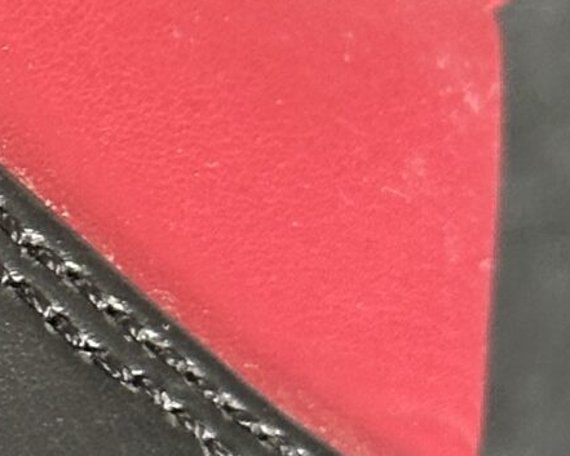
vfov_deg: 5.7
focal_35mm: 272
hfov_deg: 7.0
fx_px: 4590
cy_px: 311
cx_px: -389
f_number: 1.78
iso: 400
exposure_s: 1/33
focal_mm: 6.86
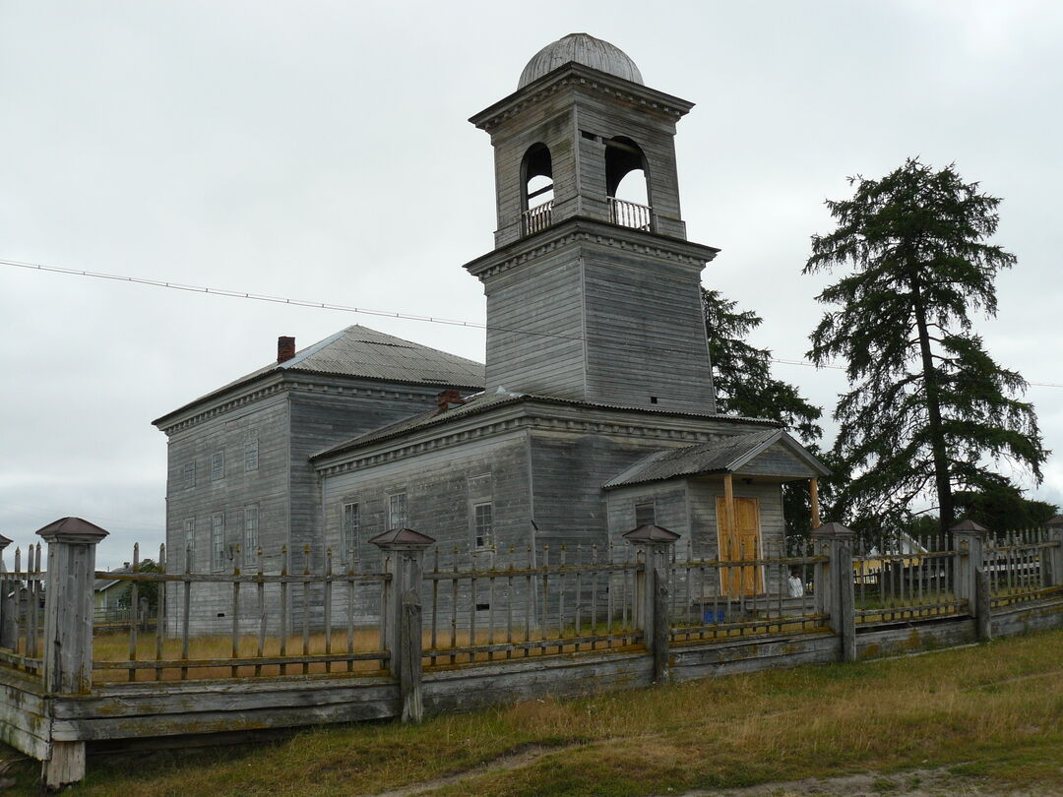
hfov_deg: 51.4
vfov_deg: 39.7
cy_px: 398
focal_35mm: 36
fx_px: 1106
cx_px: 532
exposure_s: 1/200
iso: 100
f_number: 4.5
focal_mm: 6
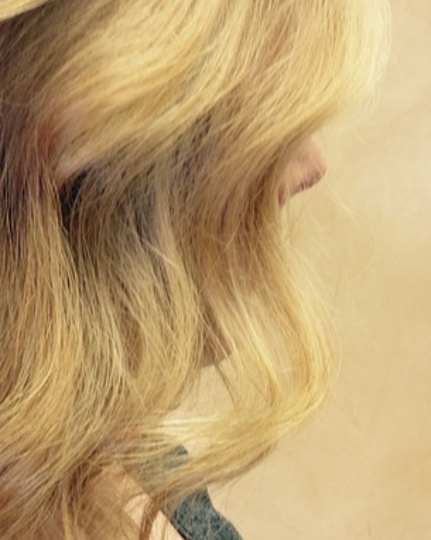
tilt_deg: -18.4
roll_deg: +2.8
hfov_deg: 20.5
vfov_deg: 26.4
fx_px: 1149
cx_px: -16
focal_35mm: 72
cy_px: 223
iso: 50
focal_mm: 4.12
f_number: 2.4
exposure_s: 1/20
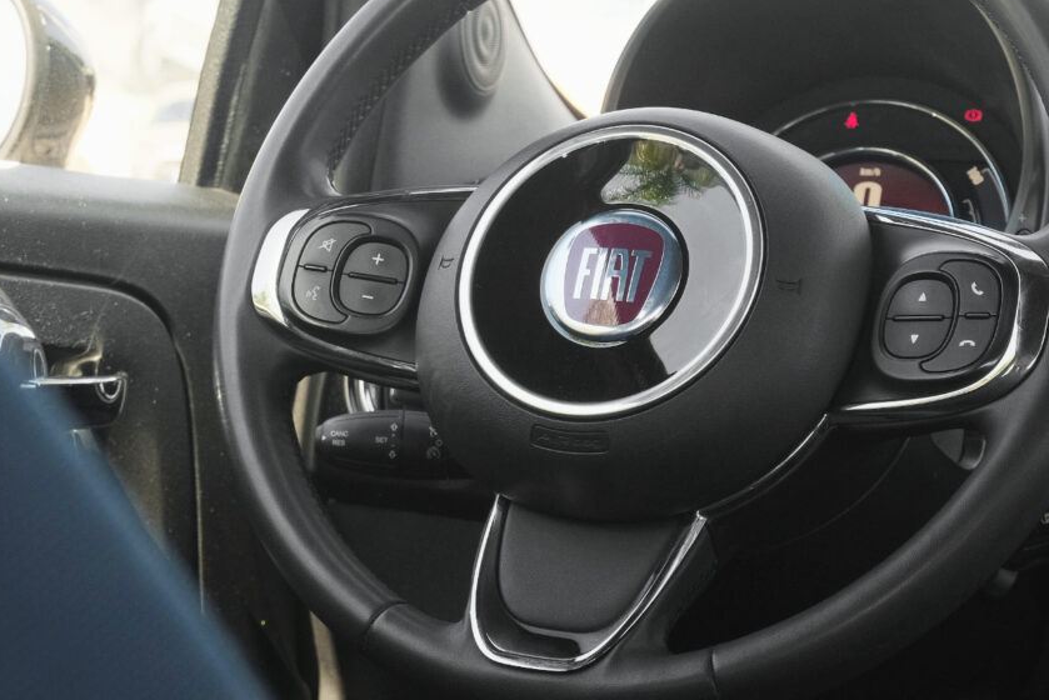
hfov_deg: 24.5
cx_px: 529
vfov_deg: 16.5
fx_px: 2419
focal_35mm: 83
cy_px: 307
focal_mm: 45
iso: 2000
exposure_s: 1/180
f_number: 9
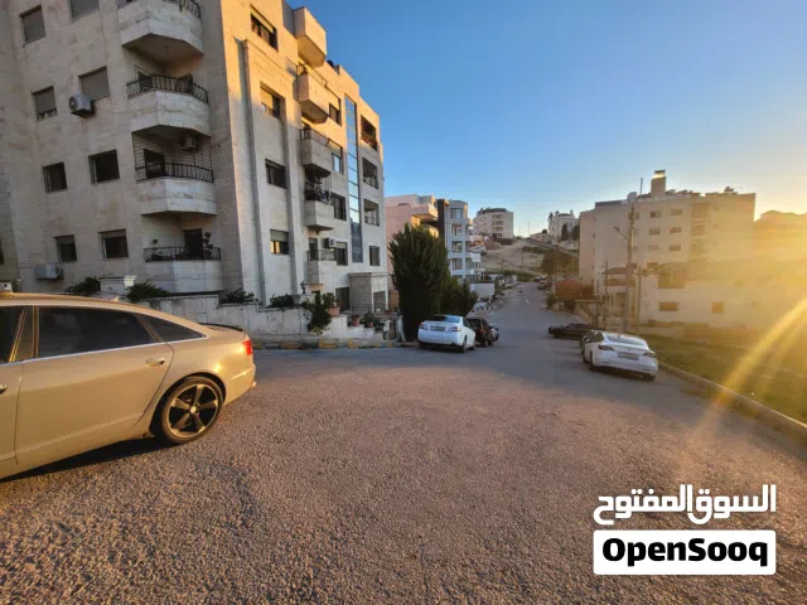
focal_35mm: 13
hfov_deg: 106.2
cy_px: 302
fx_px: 303
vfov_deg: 89.9
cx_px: 404
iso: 64
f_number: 2.2
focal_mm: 2.2
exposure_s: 1/372
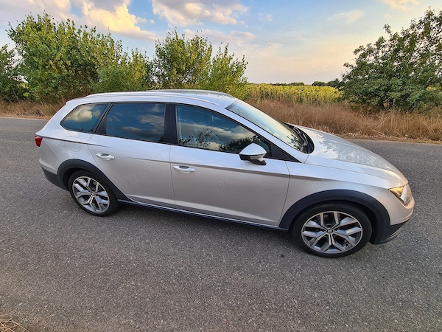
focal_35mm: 13
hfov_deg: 106.2
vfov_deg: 89.9
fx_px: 166
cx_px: 221
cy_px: 166
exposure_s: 1/299
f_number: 2.2
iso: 50
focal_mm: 2.2
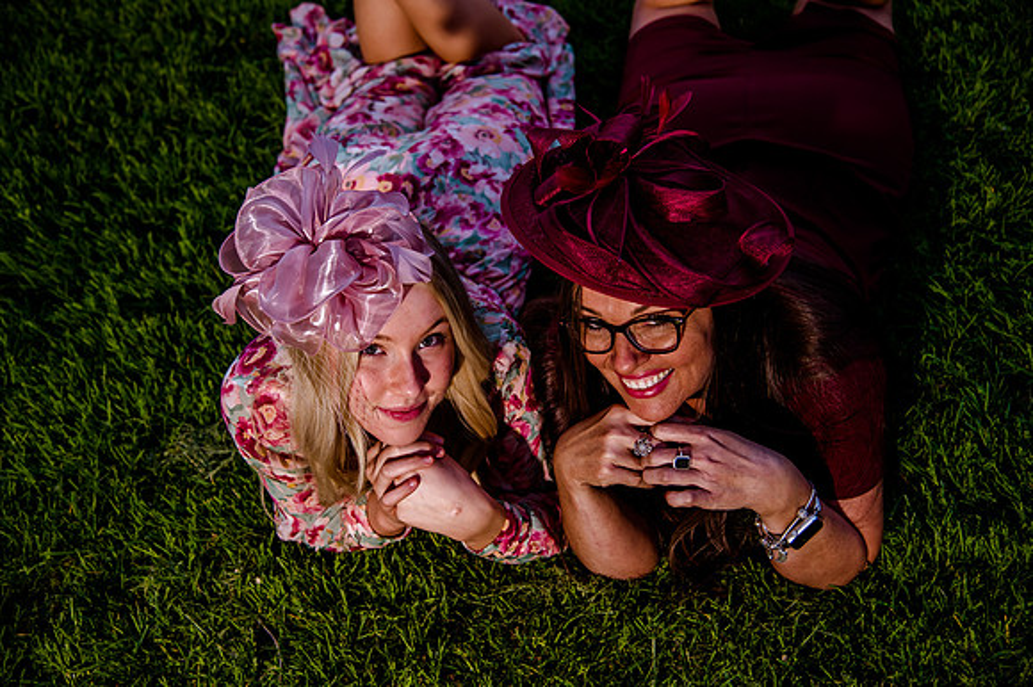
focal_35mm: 50
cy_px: 344
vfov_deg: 27.0
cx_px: 516
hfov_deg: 39.6
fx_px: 1434
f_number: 4
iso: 1600
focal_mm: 50
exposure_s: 1/125
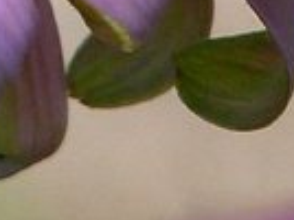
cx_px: -274
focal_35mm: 2381
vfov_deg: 0.6
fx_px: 20186
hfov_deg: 0.8
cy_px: -222
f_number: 4.6
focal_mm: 89.6
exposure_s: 1/400
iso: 160
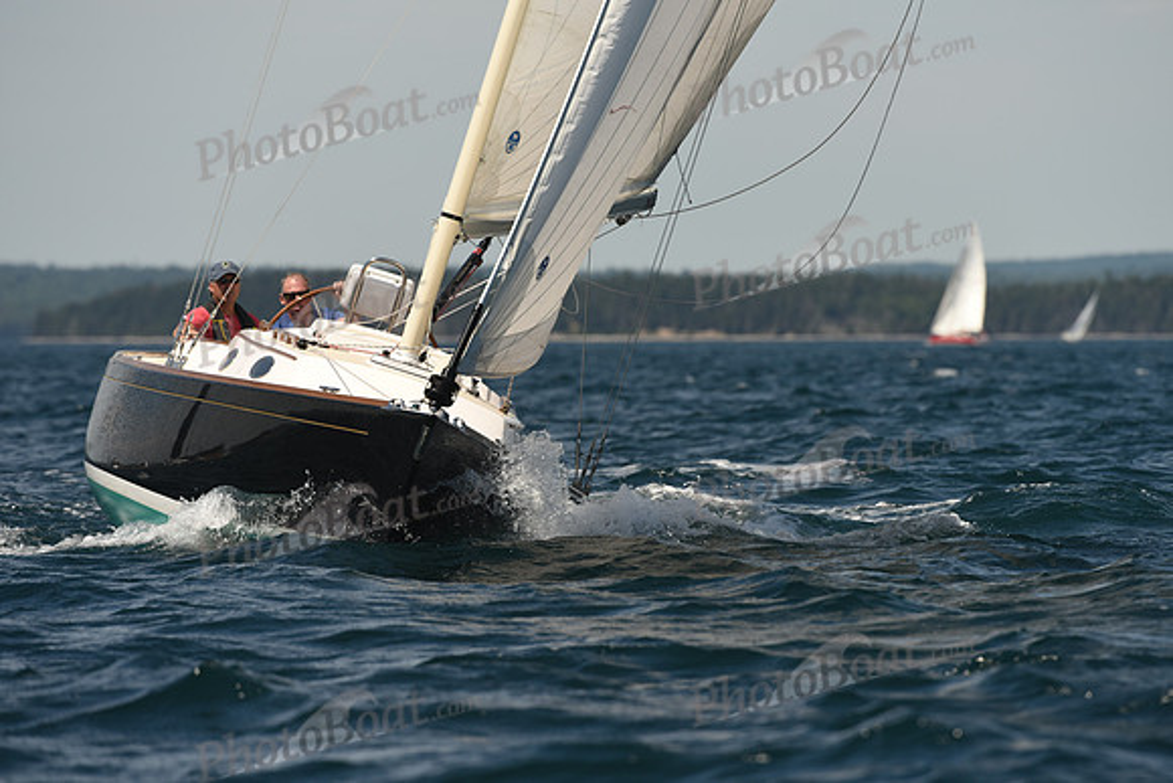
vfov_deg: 3.4
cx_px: 586
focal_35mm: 400
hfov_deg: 5.2
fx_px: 13036
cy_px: 392
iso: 250
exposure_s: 1/1000
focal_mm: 400
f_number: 6.3
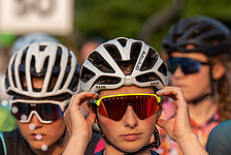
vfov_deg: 2.8
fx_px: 3123
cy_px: 132
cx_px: 119
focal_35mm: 486
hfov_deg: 4.2
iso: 500
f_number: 5
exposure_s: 1/1250
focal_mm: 188
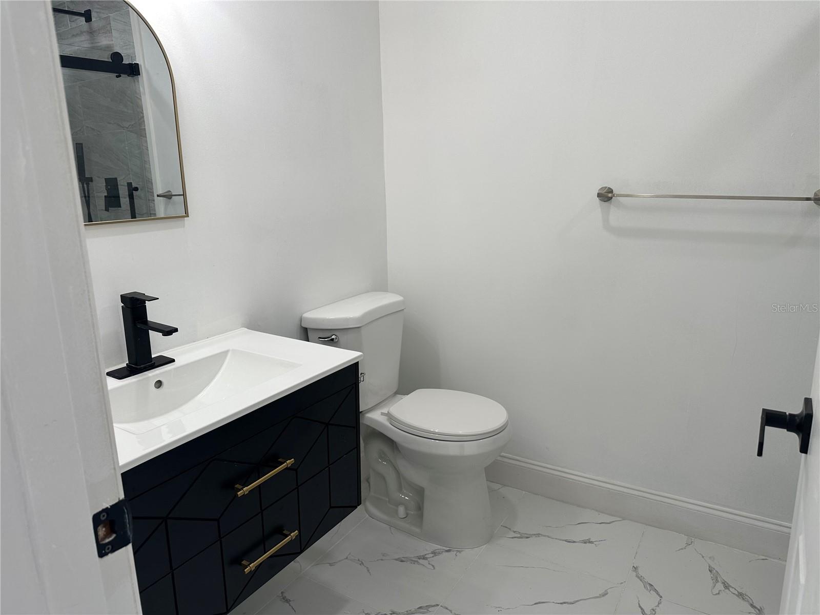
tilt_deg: -13.2
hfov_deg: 71.6
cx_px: 410
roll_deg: +0.9
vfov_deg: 56.8
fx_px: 569
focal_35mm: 24
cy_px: 308
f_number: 1.78
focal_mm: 6.86
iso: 64
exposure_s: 1/156
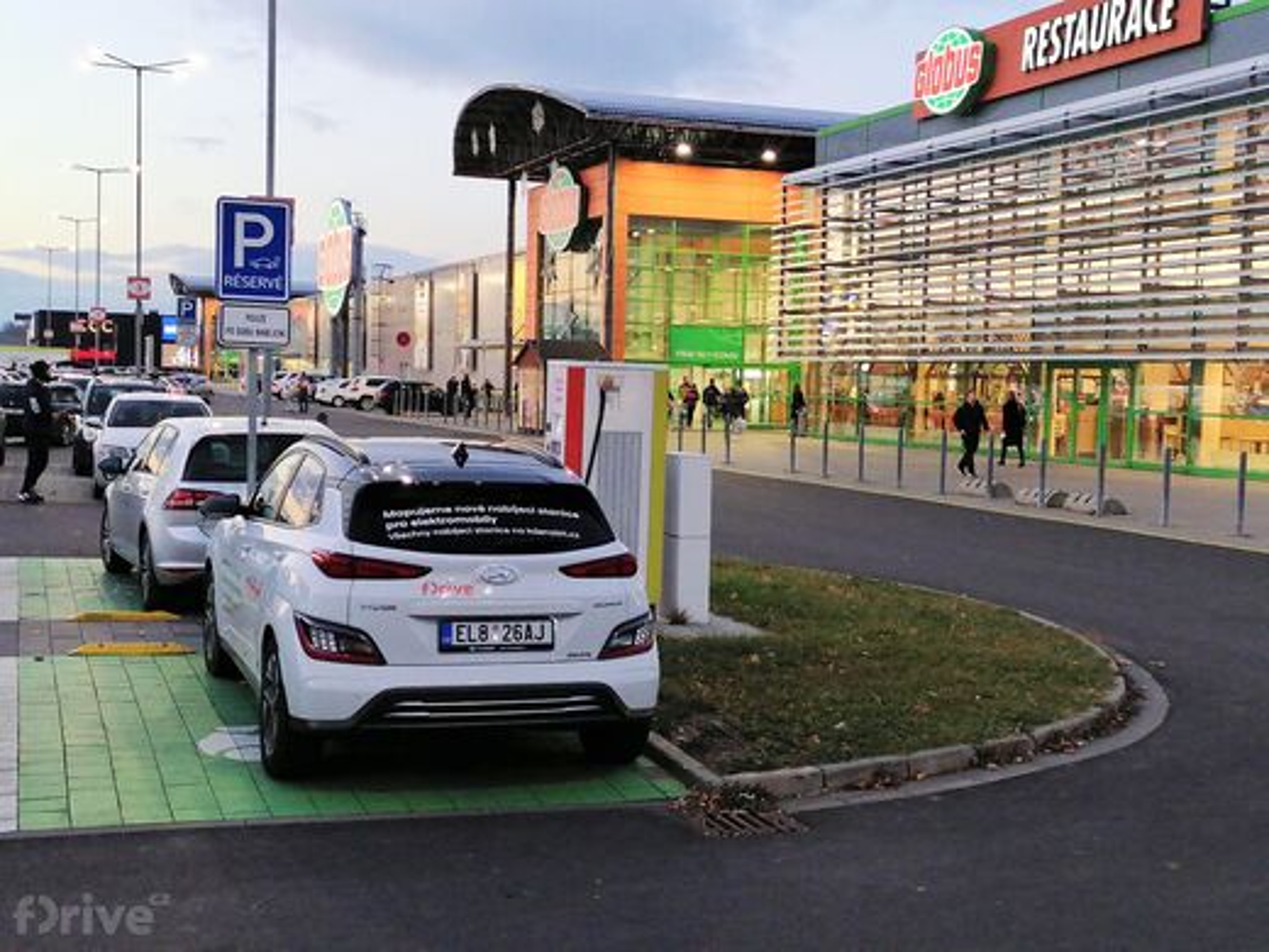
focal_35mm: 48
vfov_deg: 30.3
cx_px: 634
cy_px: 476
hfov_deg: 39.7
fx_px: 1760
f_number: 1.8
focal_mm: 5.3
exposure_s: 3
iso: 200
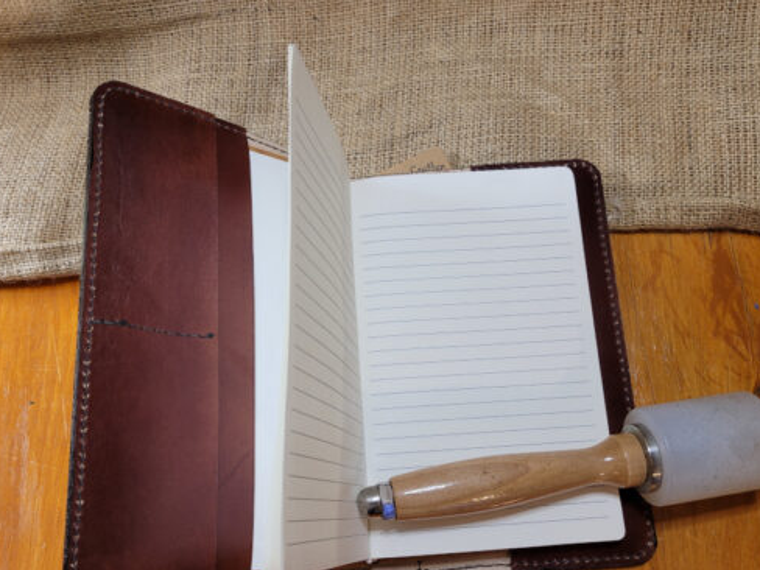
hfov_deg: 56.8
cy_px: 338
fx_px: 703
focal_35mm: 32
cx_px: 399
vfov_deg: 44.0
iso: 200
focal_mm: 5.4
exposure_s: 1/40
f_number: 1.8
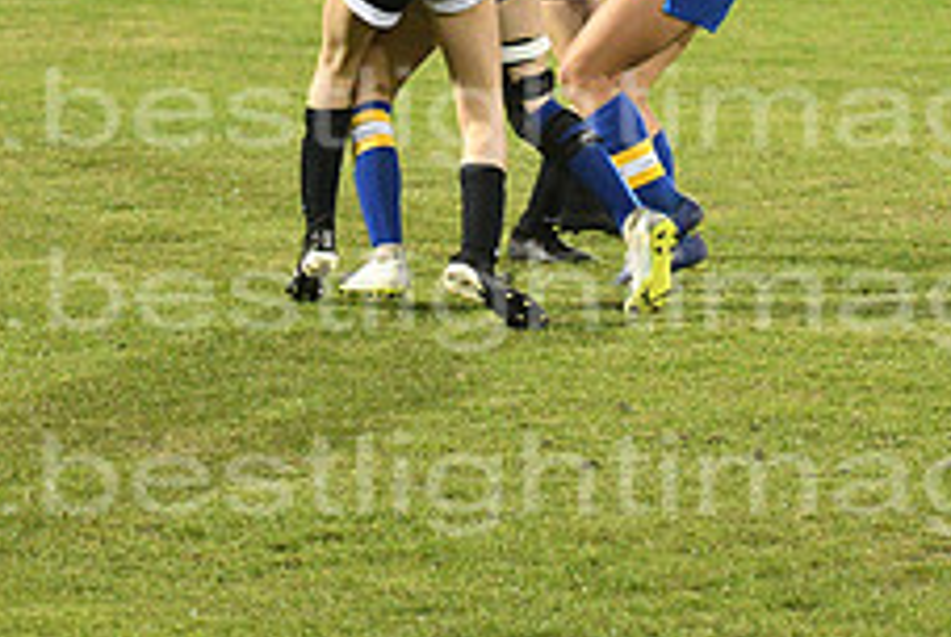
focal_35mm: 268
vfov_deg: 5.1
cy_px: -157
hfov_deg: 7.7
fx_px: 7089
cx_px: 591
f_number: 2.8
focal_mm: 70
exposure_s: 1/800
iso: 7200
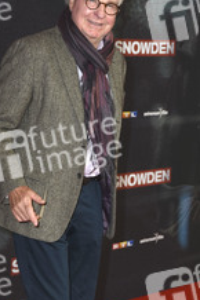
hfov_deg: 11.0
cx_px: 91
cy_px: 219
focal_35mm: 124
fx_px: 1034
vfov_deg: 16.5
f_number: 5.6
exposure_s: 1/250
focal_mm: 45
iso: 400
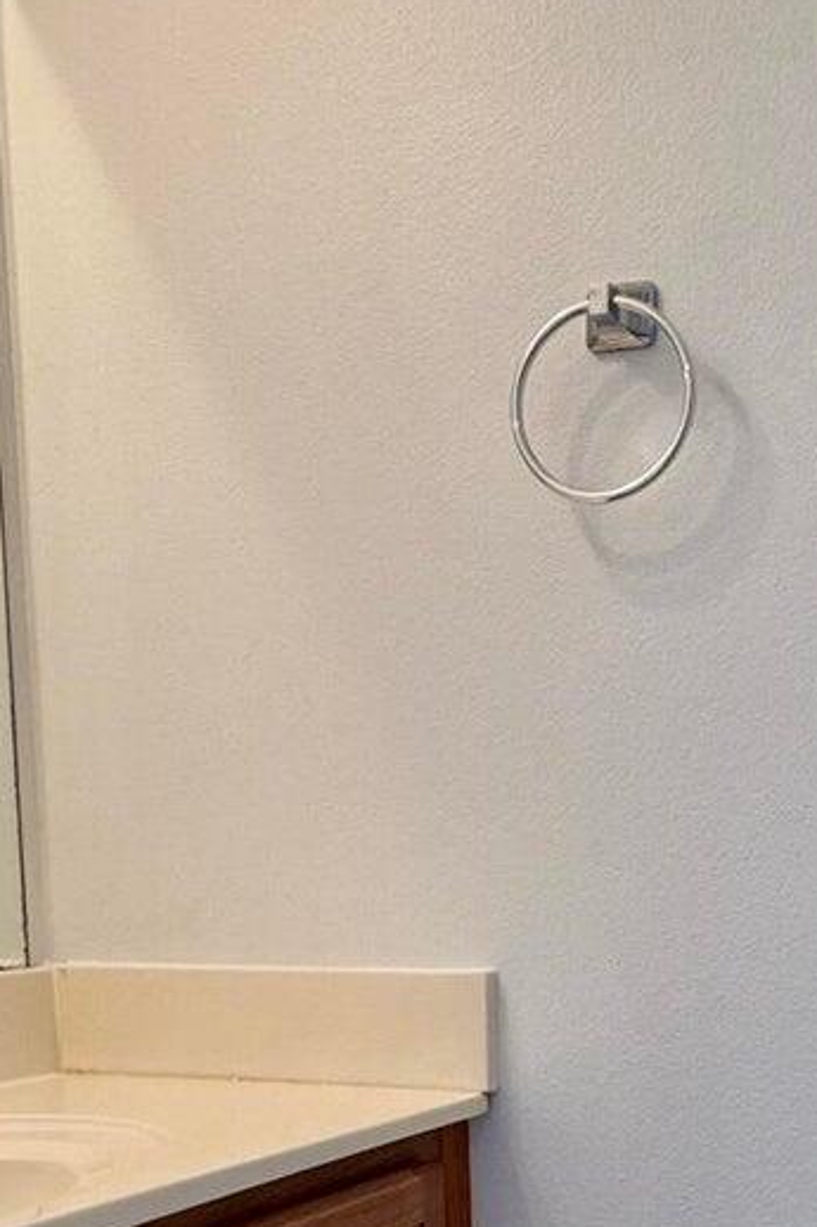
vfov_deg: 41.2
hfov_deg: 29.0
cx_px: 680
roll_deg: +1.4
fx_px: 1533
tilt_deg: -6.6
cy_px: 1030
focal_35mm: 45
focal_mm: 2.22
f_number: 2.2
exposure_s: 1/120
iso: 160
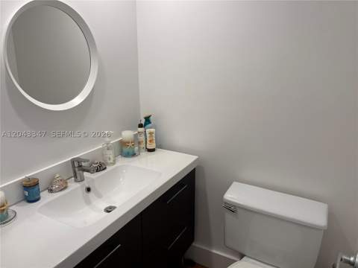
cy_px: 134
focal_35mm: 26
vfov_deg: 53.1
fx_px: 269
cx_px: 179
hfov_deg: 67.3
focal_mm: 5.1
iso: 50
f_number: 1.6
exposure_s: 1/120
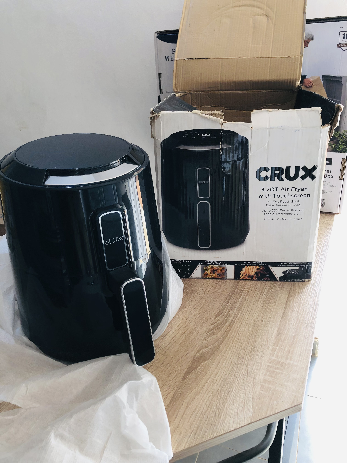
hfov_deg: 49.7
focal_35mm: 28
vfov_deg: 63.4
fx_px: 374
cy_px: 232
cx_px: 174
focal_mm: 4
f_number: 1.8
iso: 25
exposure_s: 1/40
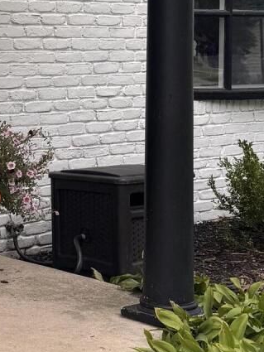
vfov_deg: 17.3
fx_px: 1148
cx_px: -14
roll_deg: +0.0
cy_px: 76
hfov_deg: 12.9
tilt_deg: -2.4
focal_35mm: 113
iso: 80
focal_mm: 6.76
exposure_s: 1/495
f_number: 1.78
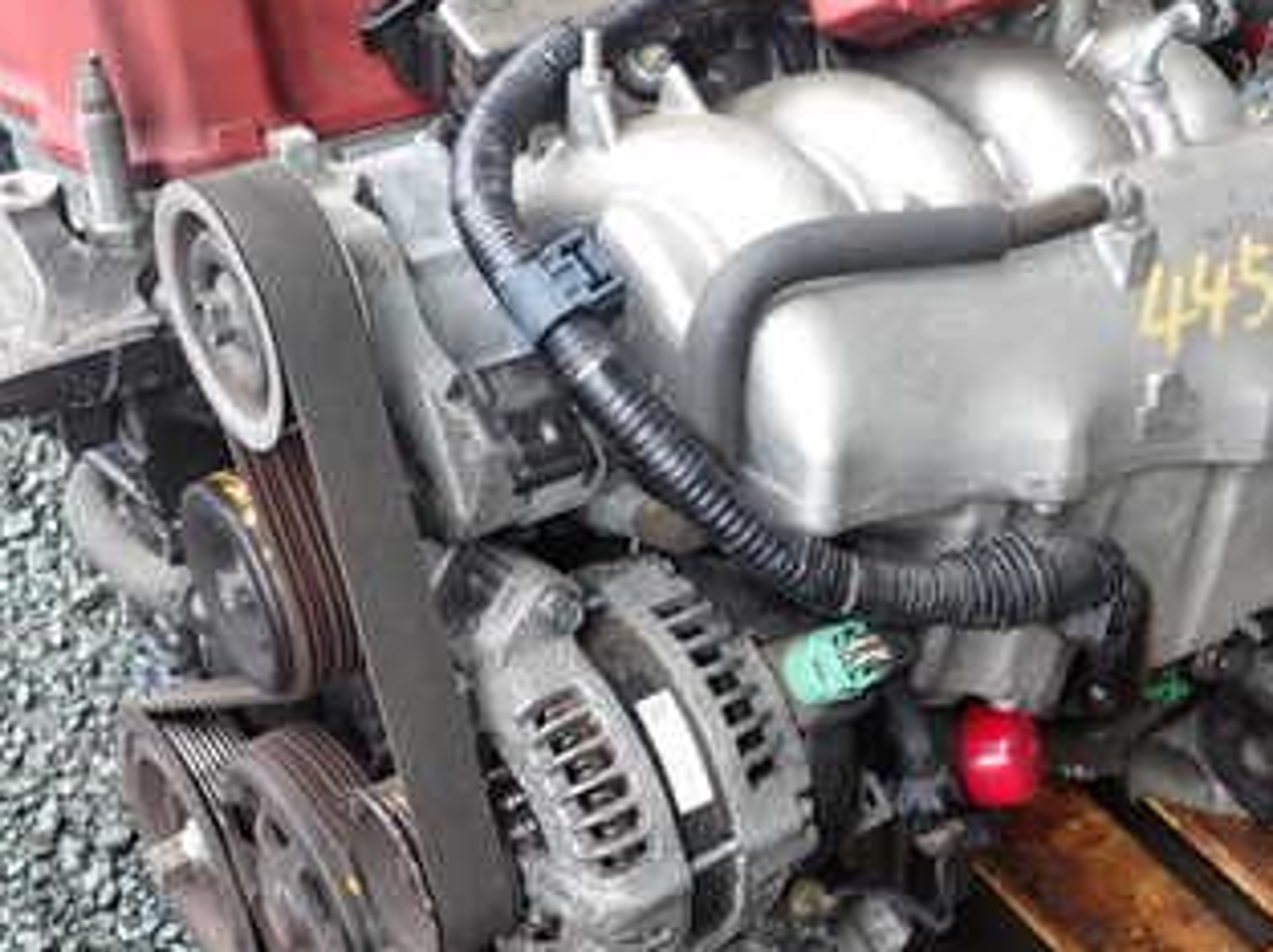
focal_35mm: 48
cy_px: 509
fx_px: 1763
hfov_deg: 39.3
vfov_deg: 30.2
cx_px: 822
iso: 100
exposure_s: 1/80
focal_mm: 4.5
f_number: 2
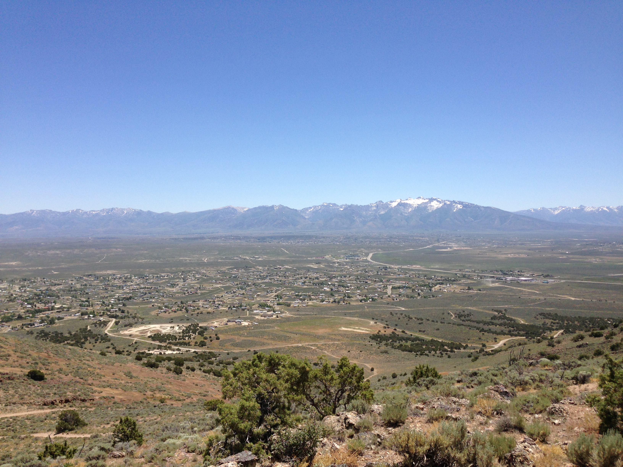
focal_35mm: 33
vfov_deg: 42.9
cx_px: 312
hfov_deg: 55.4
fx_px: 594
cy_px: 234
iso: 50
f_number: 2.4
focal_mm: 4.13
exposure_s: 1/2008
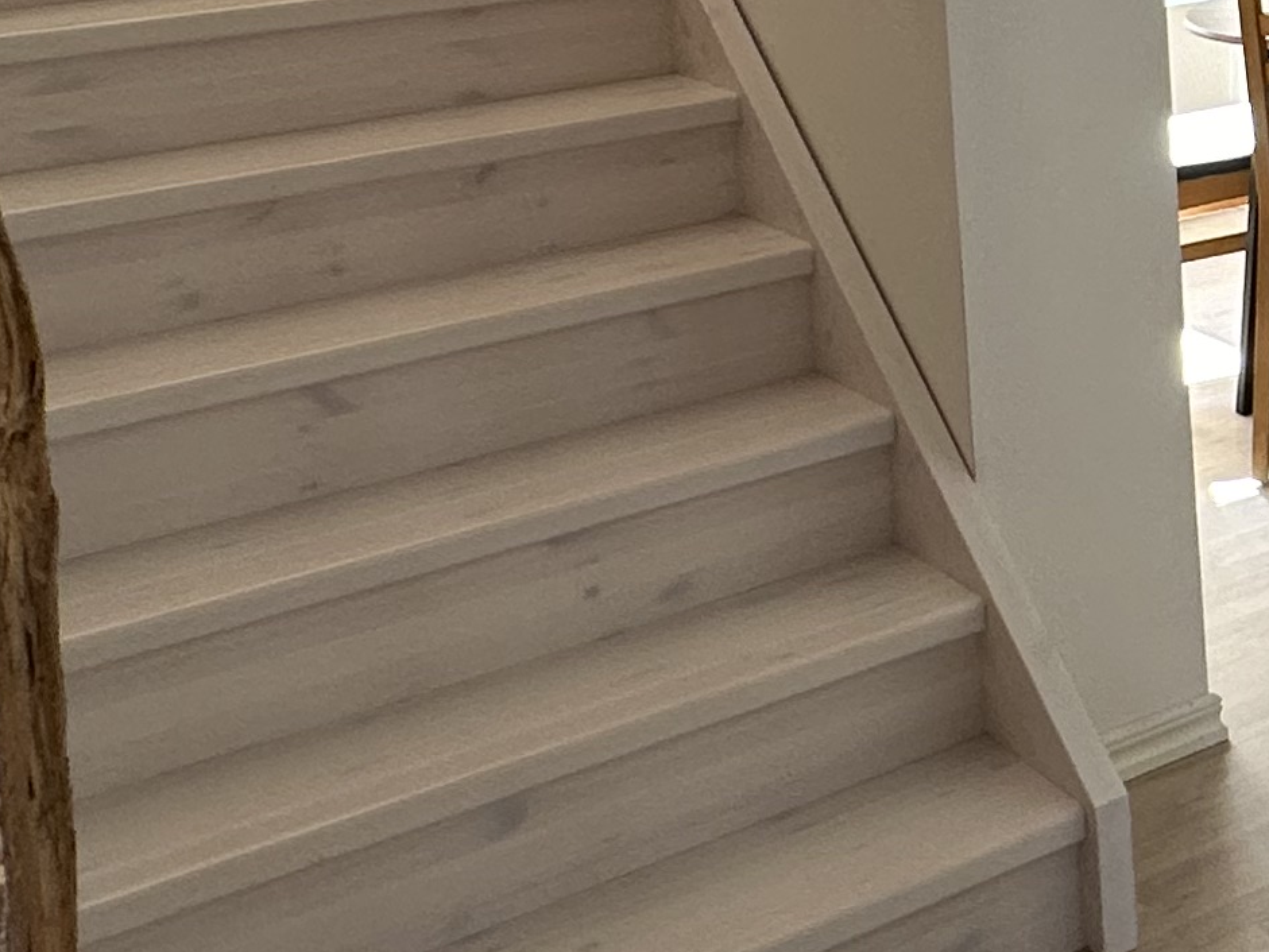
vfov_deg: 22.3
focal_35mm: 60
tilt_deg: -3.6
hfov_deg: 22.2
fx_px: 2200
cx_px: 2189
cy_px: -227
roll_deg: +1.3
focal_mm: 2.22
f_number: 2.2
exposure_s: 1/99
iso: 50
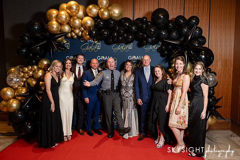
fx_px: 197
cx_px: 121
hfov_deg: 62.7
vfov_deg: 44.2
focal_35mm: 30
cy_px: 80
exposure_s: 1/200
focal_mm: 28
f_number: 4.5
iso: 1600
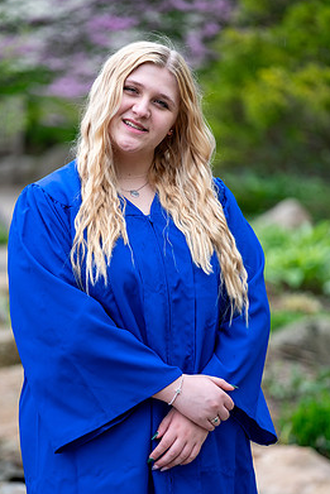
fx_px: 2830
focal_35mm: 206
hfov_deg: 6.7
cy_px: 275
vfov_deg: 10.0
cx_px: 142
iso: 250
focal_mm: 119.2
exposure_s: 1/250
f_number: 2.8
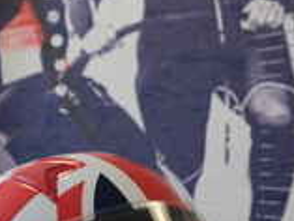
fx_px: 901
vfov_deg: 14.0
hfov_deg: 17.7
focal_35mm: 106
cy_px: 154
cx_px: 341
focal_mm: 24
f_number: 4
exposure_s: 1/34
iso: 250
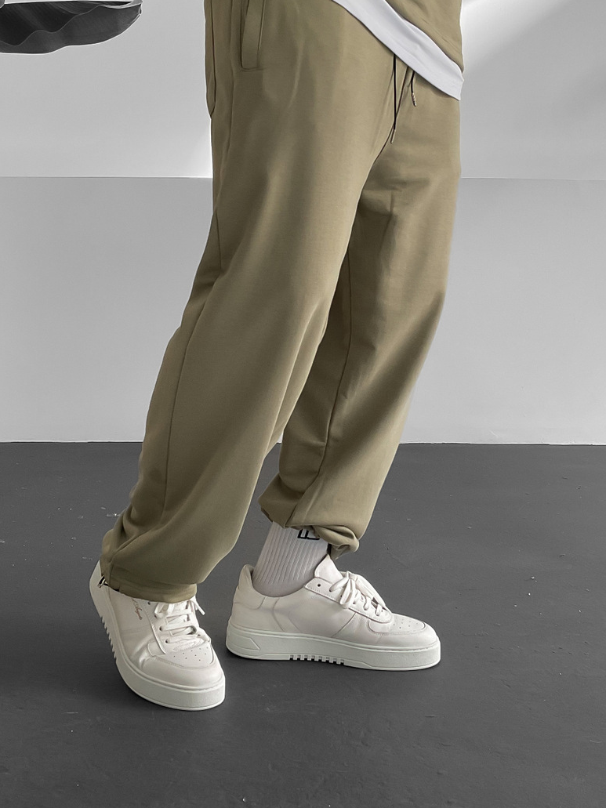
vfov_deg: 41.9
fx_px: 1051
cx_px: 287
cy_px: 335
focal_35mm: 45
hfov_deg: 32.2
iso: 40
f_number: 1.8
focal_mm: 3
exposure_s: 1/120
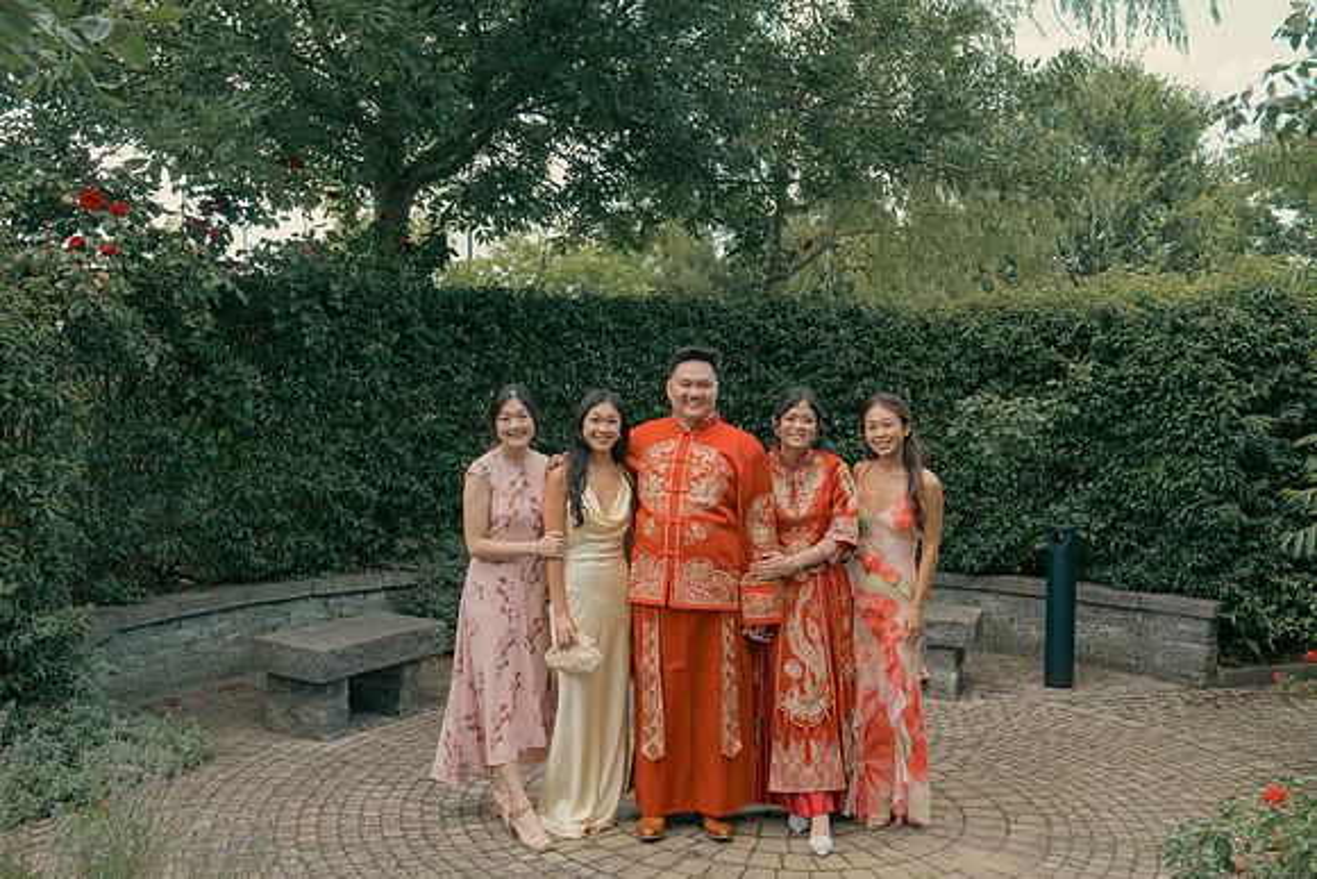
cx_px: 658
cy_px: 440
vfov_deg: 37.9
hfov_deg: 54.4
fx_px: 1281
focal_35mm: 35
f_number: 5.6
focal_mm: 35
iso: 400
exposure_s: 1/160
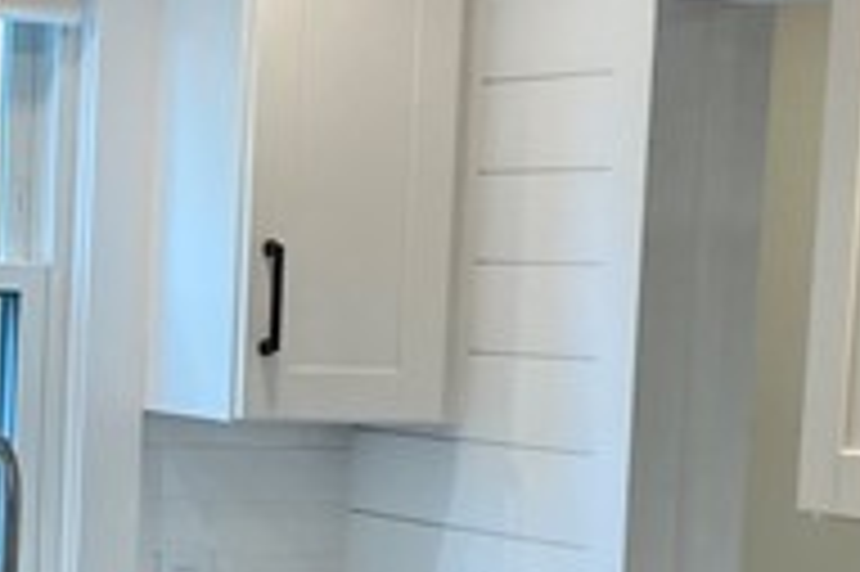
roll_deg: -1.5
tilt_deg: -7.7
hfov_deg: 14.0
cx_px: 108
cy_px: 680
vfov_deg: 9.3
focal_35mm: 145
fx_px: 3461
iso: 50
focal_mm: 4.25
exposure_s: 1/120
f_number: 1.8
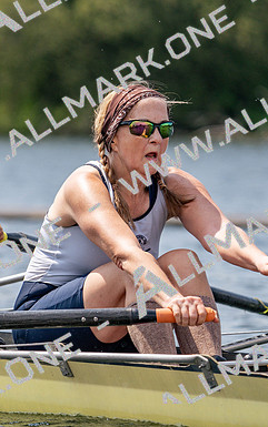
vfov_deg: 4.1
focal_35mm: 510
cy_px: 214
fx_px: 5953
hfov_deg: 2.6
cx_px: 38
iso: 250
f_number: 6.3
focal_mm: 332
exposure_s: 1/1600
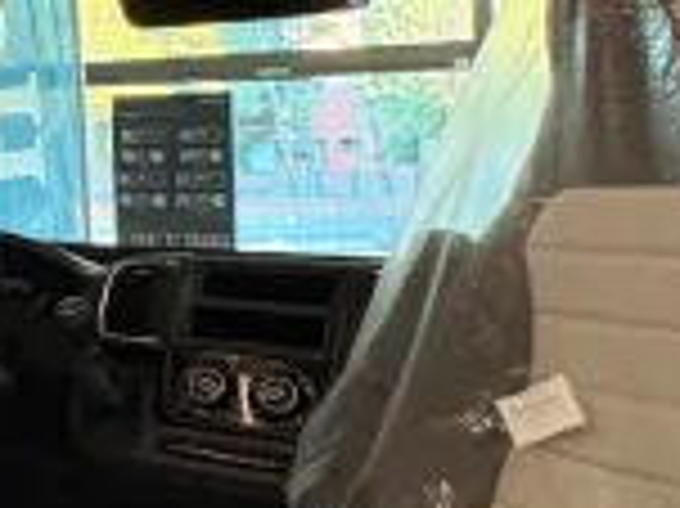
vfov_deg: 22.4
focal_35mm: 65
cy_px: 137
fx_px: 1276
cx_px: -419
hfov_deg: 22.6
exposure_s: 1/50
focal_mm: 2.22
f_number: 2.2
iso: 320
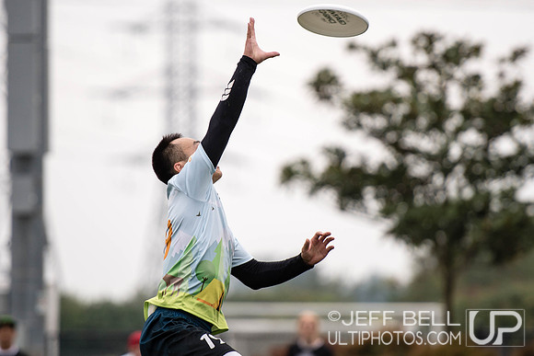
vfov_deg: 4.0
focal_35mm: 346
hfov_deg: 6.0
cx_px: 267
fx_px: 5129
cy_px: 151
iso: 200
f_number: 2.8
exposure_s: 1/1250
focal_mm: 200
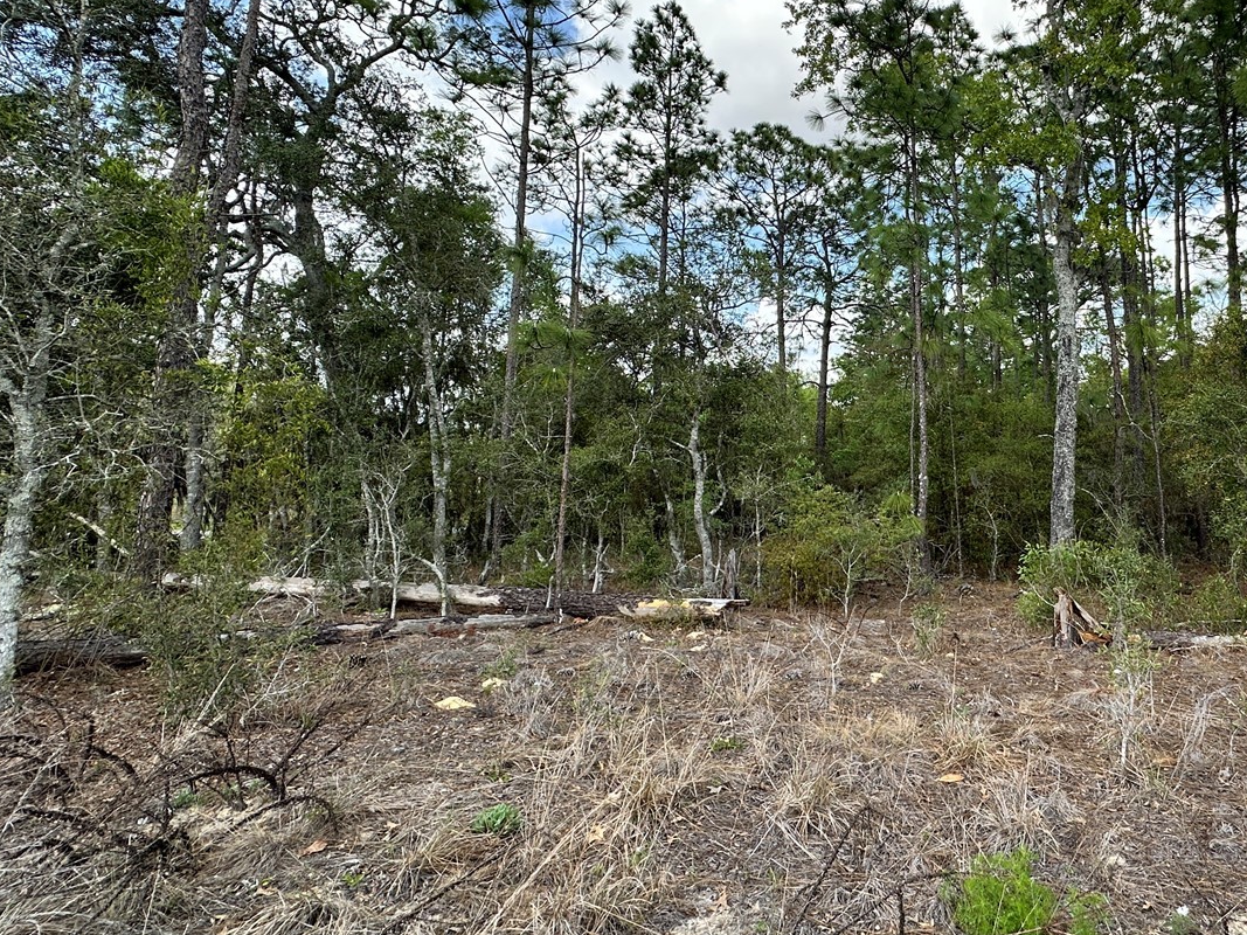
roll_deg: -0.1
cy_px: 355
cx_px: 889
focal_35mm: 21
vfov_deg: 62.6
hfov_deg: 74.9
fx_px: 756
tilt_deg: +8.6
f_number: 2.2
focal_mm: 2.22
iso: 40
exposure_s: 1/640
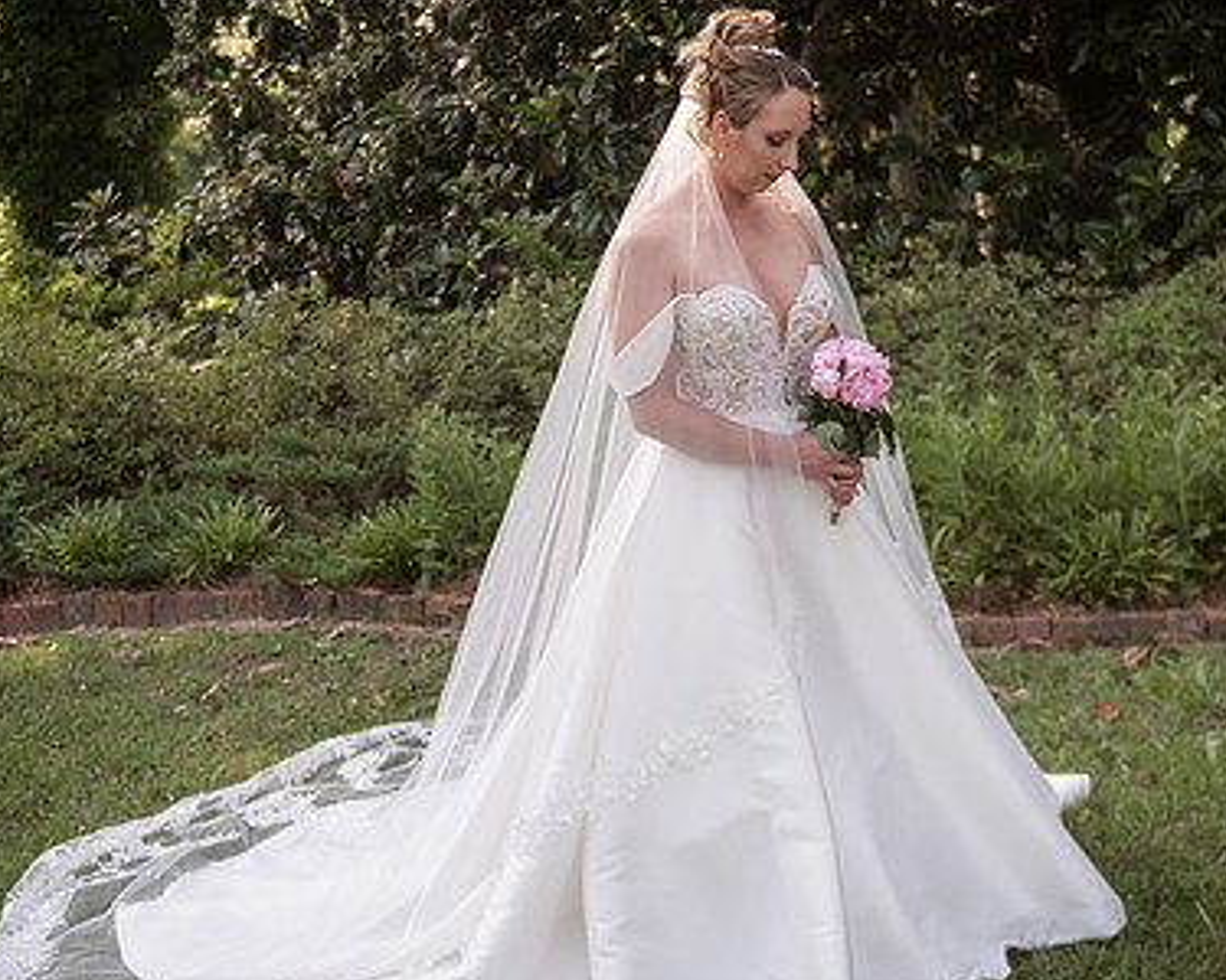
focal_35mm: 59
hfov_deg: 31.9
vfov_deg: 25.7
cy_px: 351
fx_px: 2141
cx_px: 668
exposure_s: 1/4000
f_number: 2.8
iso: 1100
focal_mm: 32
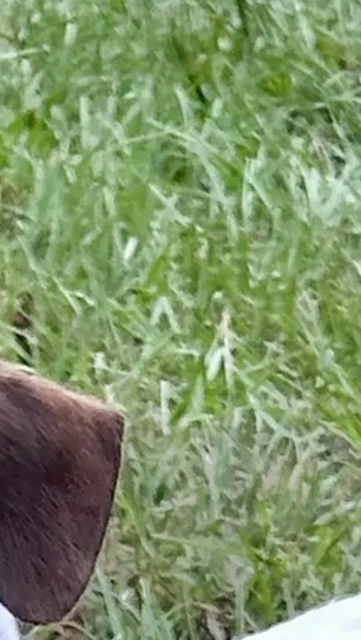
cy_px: 1036
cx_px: 182
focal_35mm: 205
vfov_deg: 10.1
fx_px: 3484
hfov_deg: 5.9
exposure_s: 1/138
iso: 50
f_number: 1.78
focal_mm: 6.86
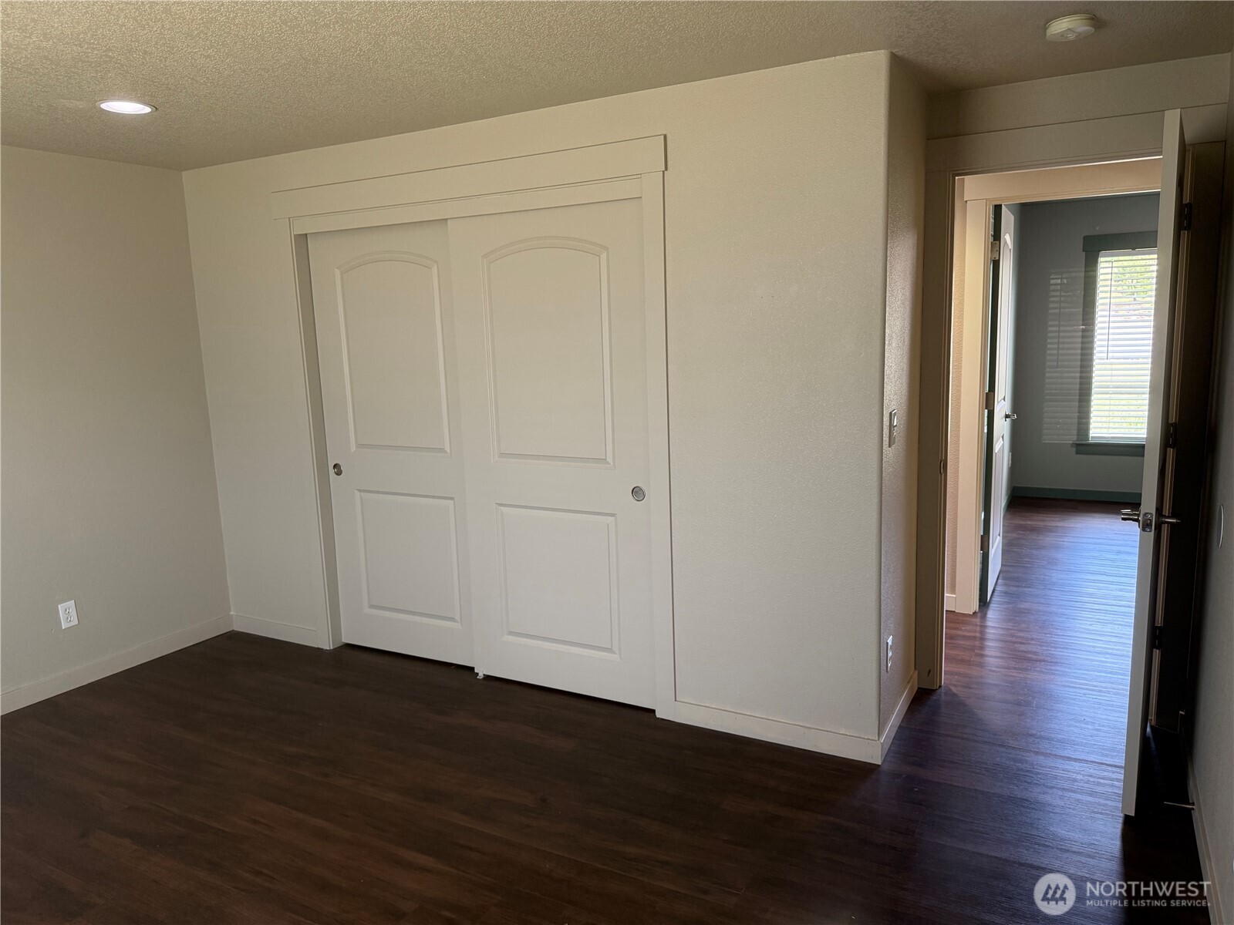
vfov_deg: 56.8
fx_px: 856
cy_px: 462
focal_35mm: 24
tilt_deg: -9.3
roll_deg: +1.8
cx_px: 617
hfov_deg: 71.6
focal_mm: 6.76
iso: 200
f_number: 1.78
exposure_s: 1/91
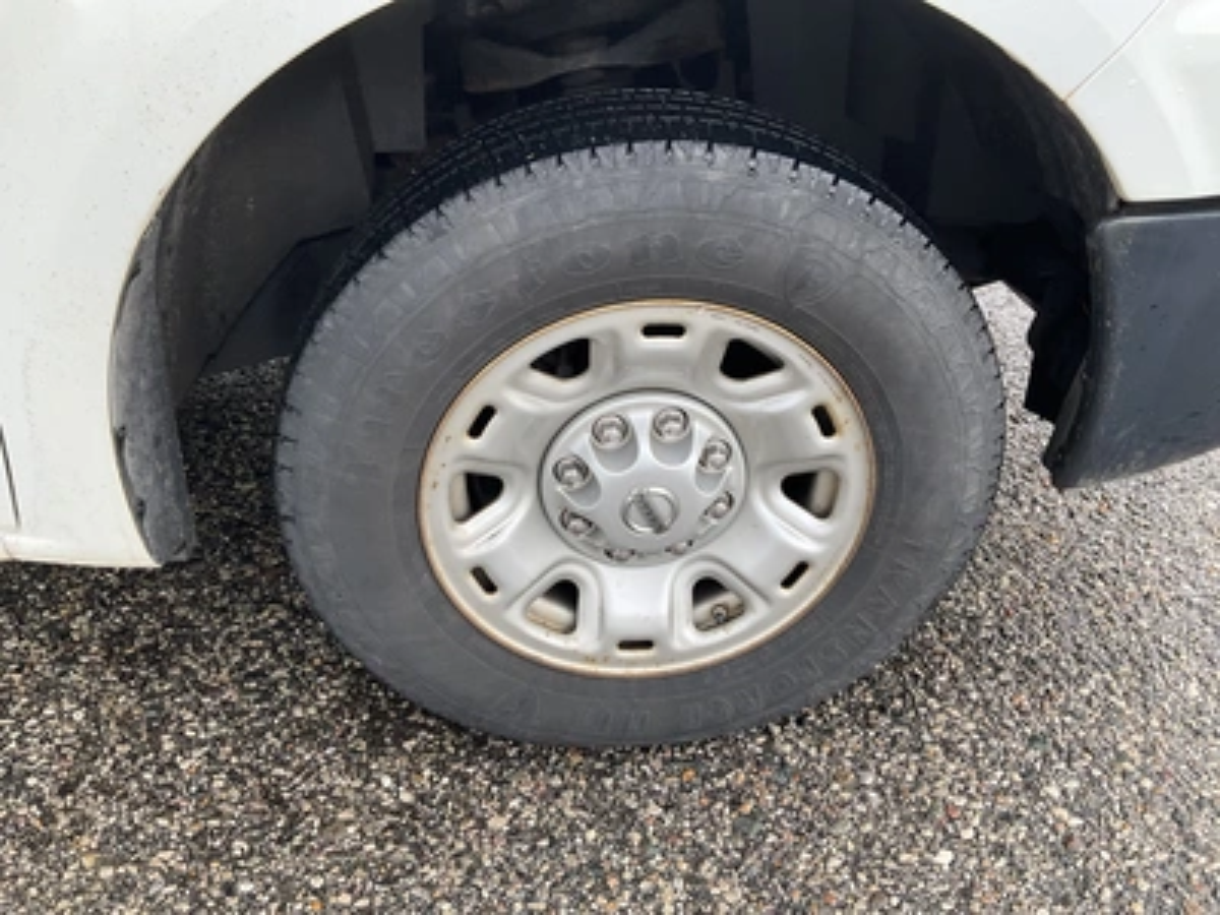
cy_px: 458
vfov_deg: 48.2
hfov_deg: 61.7
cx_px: 610
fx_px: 1022
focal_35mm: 29
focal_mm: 3
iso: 20
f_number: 1.8
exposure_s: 1/122
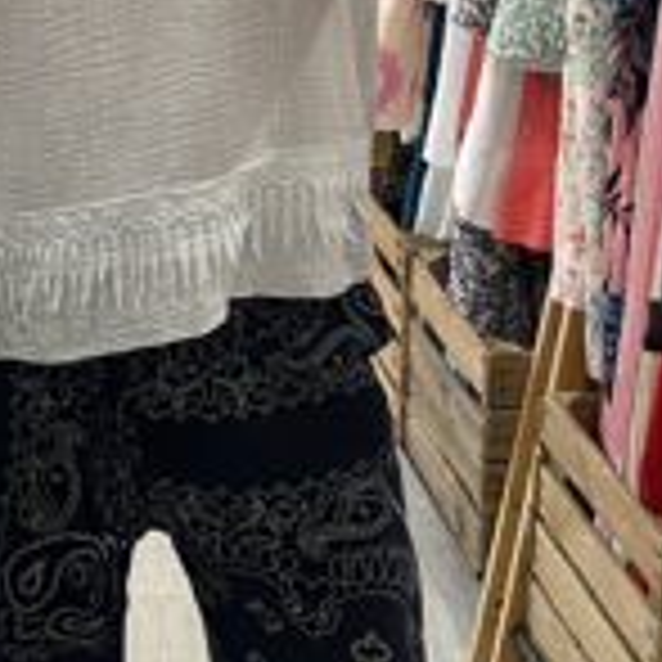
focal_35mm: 60
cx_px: 72
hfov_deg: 27.6
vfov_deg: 28.4
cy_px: 207
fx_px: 1298
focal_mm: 5.1
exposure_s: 1/50
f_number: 1.6
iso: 80
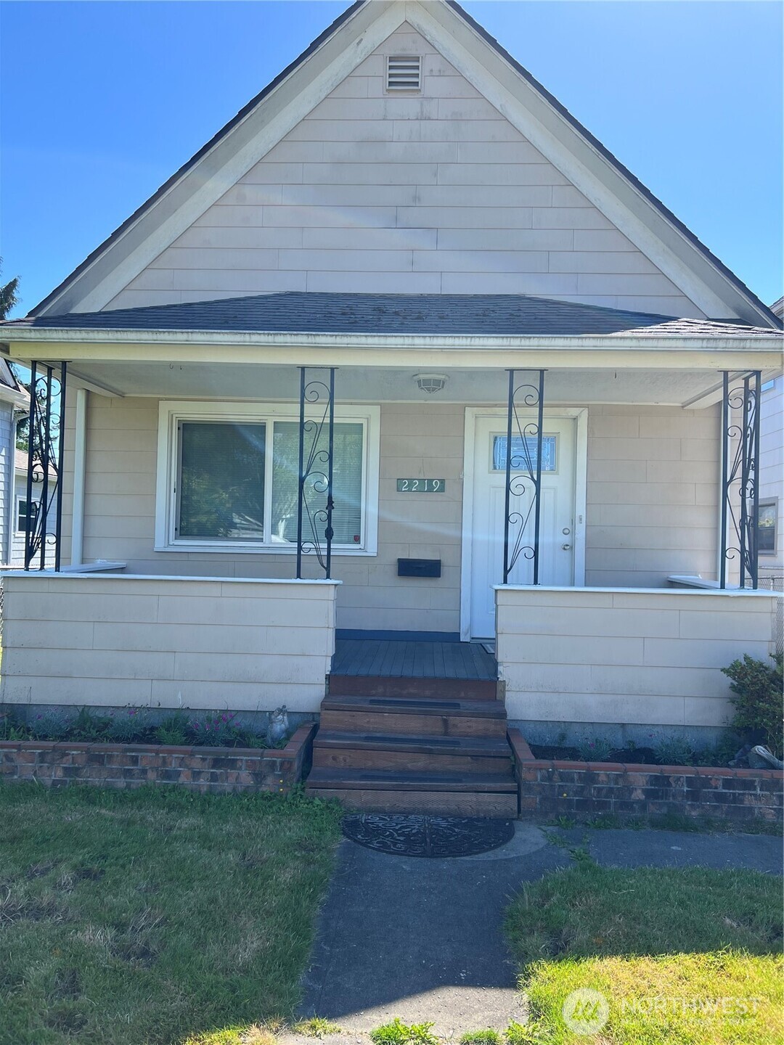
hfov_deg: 53.1
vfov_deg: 67.3
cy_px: 522
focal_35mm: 26
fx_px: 785
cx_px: 392
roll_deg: -1.2
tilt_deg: +0.8
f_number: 1.5
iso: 50
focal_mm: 5.7
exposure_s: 1/1252
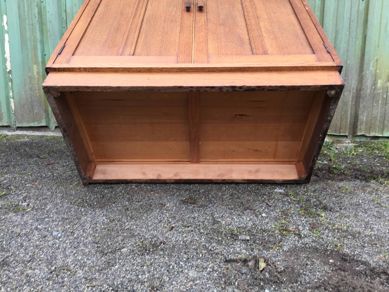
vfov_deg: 48.2
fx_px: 326
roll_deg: -1.1
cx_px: 194
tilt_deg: -9.3
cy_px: 146
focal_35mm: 29
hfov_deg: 61.7
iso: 32
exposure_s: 1/113
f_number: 2.2
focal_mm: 4.15
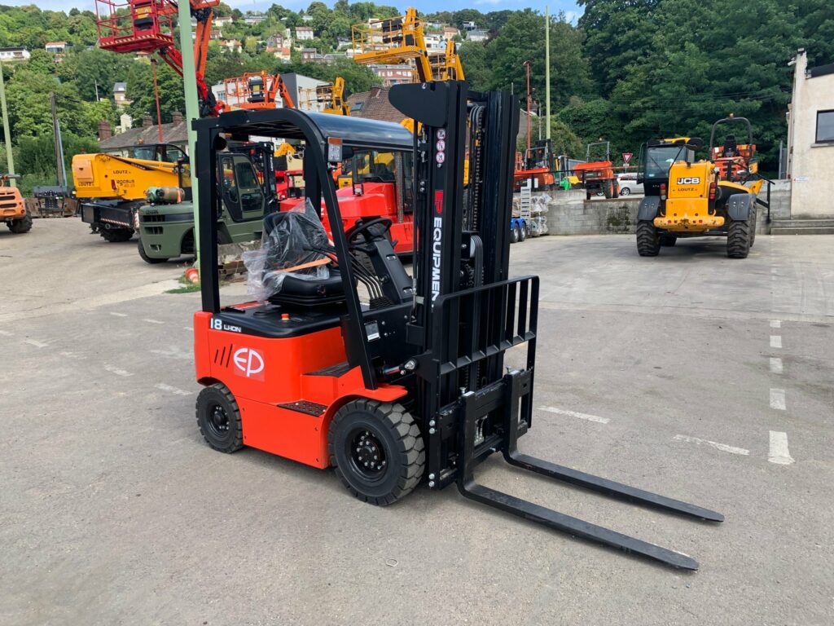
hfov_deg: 67.3
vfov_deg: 53.1
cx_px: 417
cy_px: 313
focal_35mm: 26
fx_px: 626
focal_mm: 4.25
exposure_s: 1/771
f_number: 1.8
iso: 25
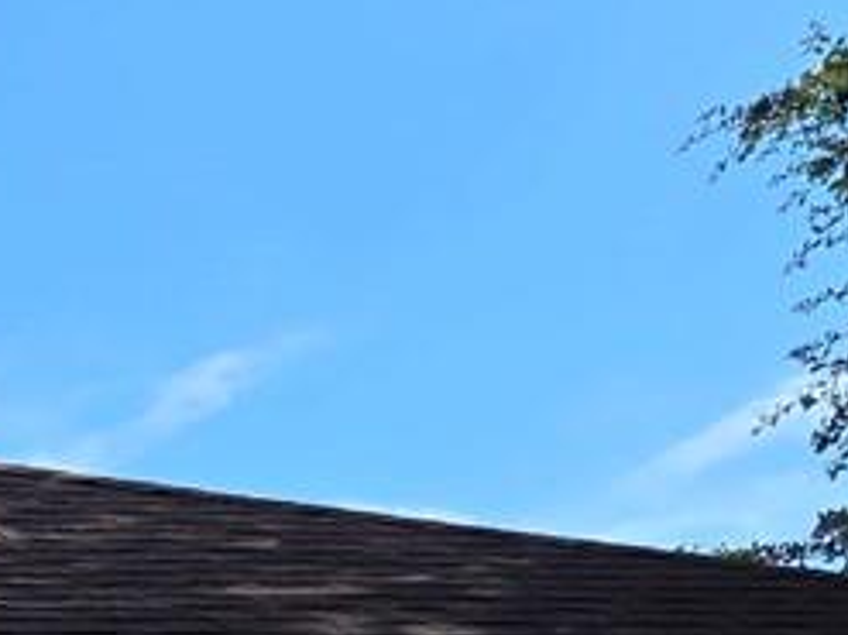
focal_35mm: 149
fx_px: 3648
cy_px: 1658
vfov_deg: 8.8
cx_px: -982
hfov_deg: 11.6
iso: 25
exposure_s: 1/1114
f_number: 1.8
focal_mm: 5.4
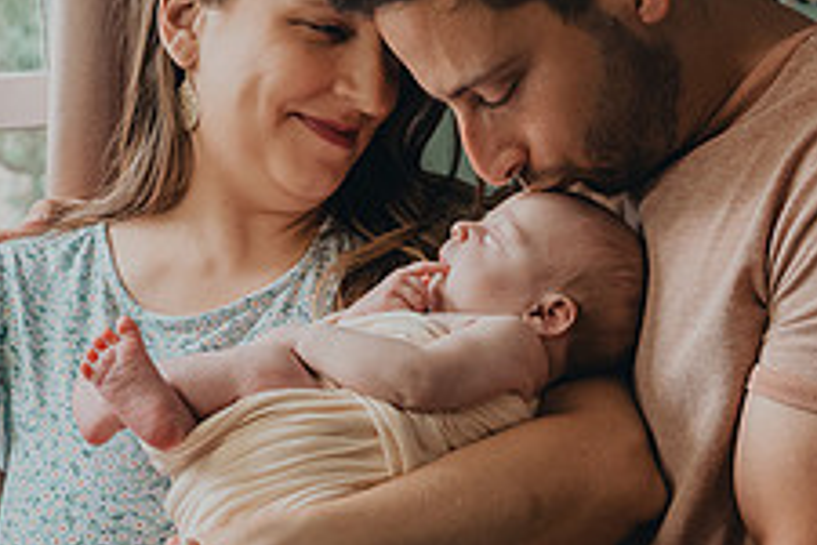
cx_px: 591
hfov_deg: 27.4
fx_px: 1657
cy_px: 110
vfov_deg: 18.5
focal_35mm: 73
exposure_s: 1/125
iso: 1250
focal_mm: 26
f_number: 4
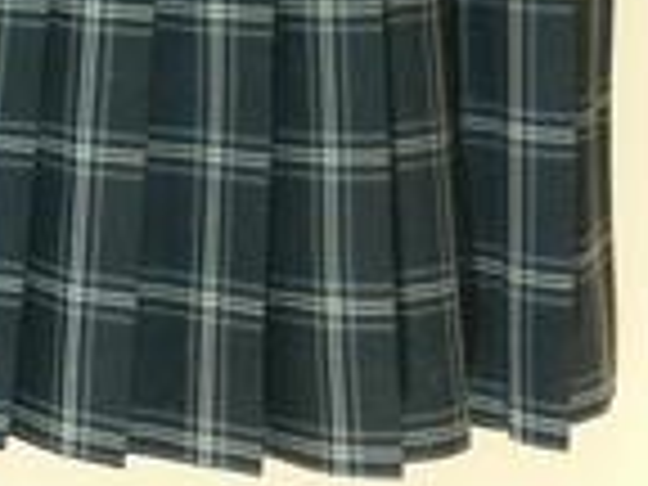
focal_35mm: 187
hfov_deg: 10.3
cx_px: -238
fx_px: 3501
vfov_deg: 7.8
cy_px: -164
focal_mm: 10
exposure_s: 1/30
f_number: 3.2
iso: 200
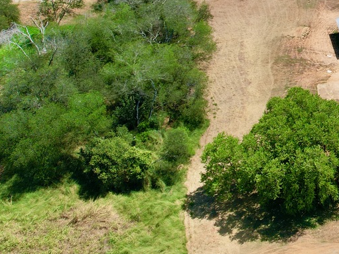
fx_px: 657
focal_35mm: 67
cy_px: 2
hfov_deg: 25.5
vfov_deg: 21.2
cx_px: 425
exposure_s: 1/2000
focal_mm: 8.38
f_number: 2.8
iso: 130
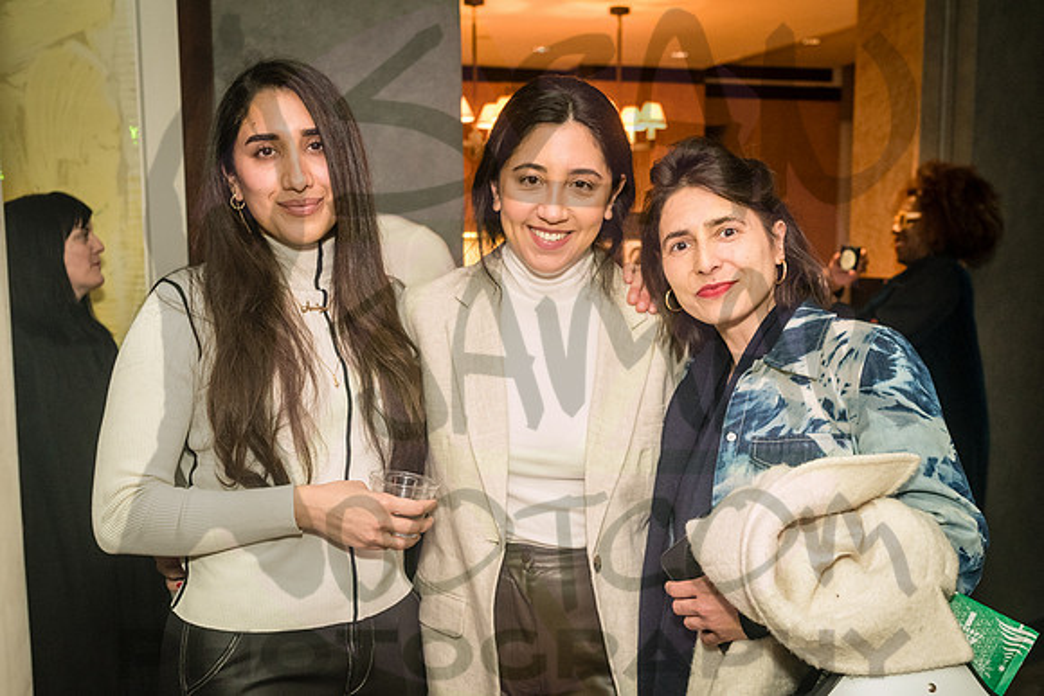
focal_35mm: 41
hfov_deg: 47.7
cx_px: 534
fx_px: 1181
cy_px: 403
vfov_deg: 32.8
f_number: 4
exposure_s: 1/200
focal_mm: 35
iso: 3200
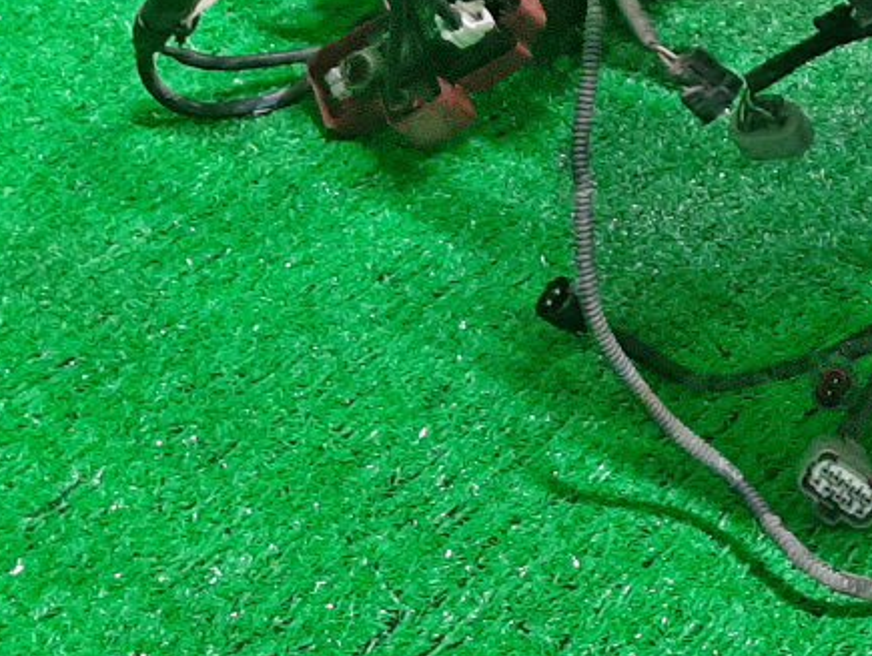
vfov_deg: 15.9
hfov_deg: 21.1
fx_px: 2168
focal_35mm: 86
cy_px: -309
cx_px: 1060
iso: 232
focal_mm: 3.93
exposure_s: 1/50
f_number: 1.7
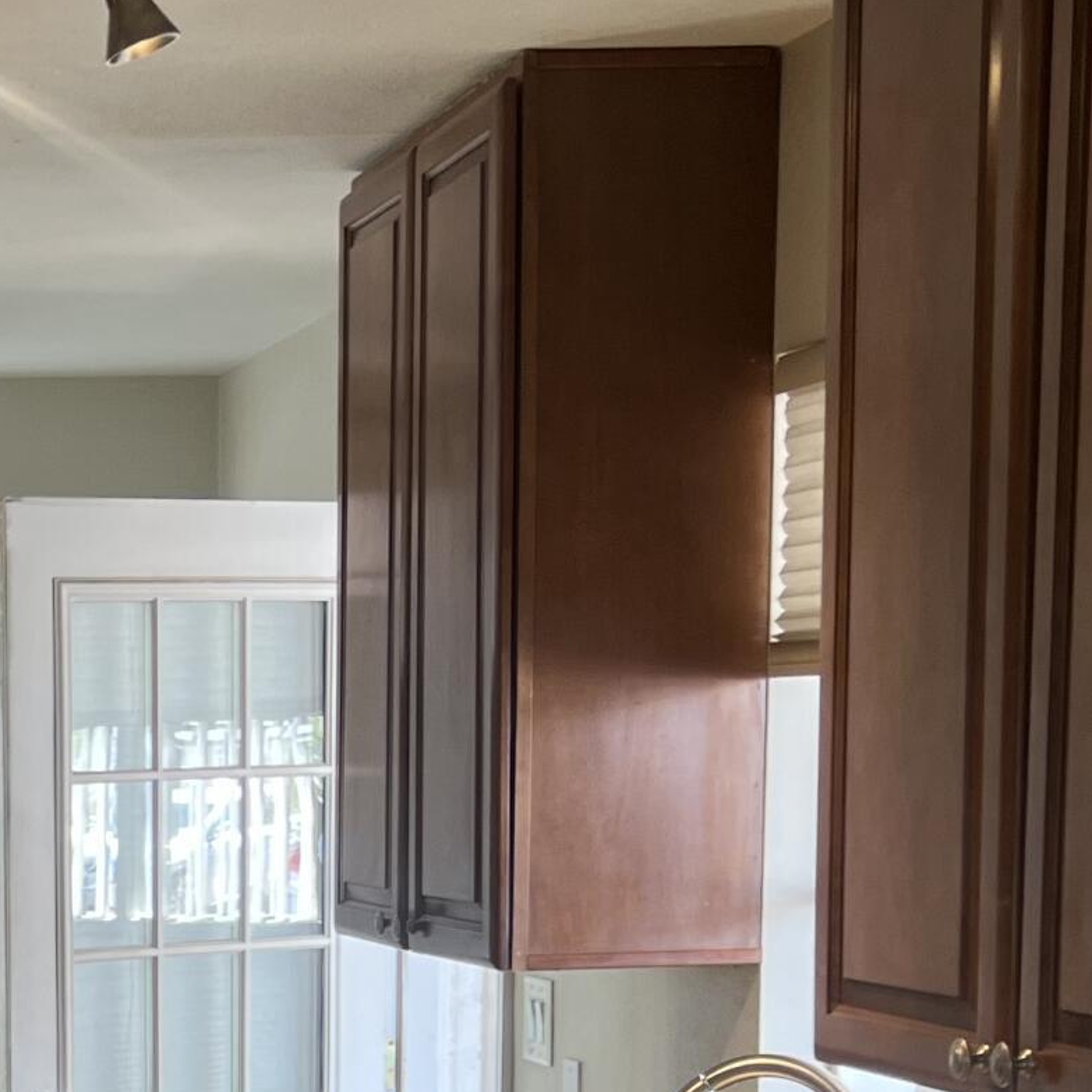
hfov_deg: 18.9
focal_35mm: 88
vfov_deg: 19.0
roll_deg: +0.7
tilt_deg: -6.7
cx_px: -110
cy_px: 1184
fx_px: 3141
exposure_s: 1/60
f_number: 1.5
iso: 80
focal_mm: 5.7
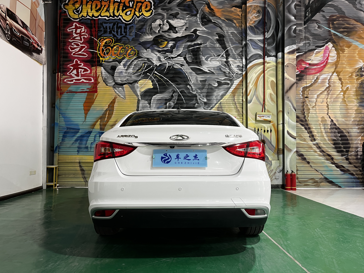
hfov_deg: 67.3
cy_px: 136
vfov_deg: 53.1
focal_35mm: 26
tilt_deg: +3.7
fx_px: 273
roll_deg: -0.1
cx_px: 182
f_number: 1.6
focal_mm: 5.1
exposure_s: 1/50
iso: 80
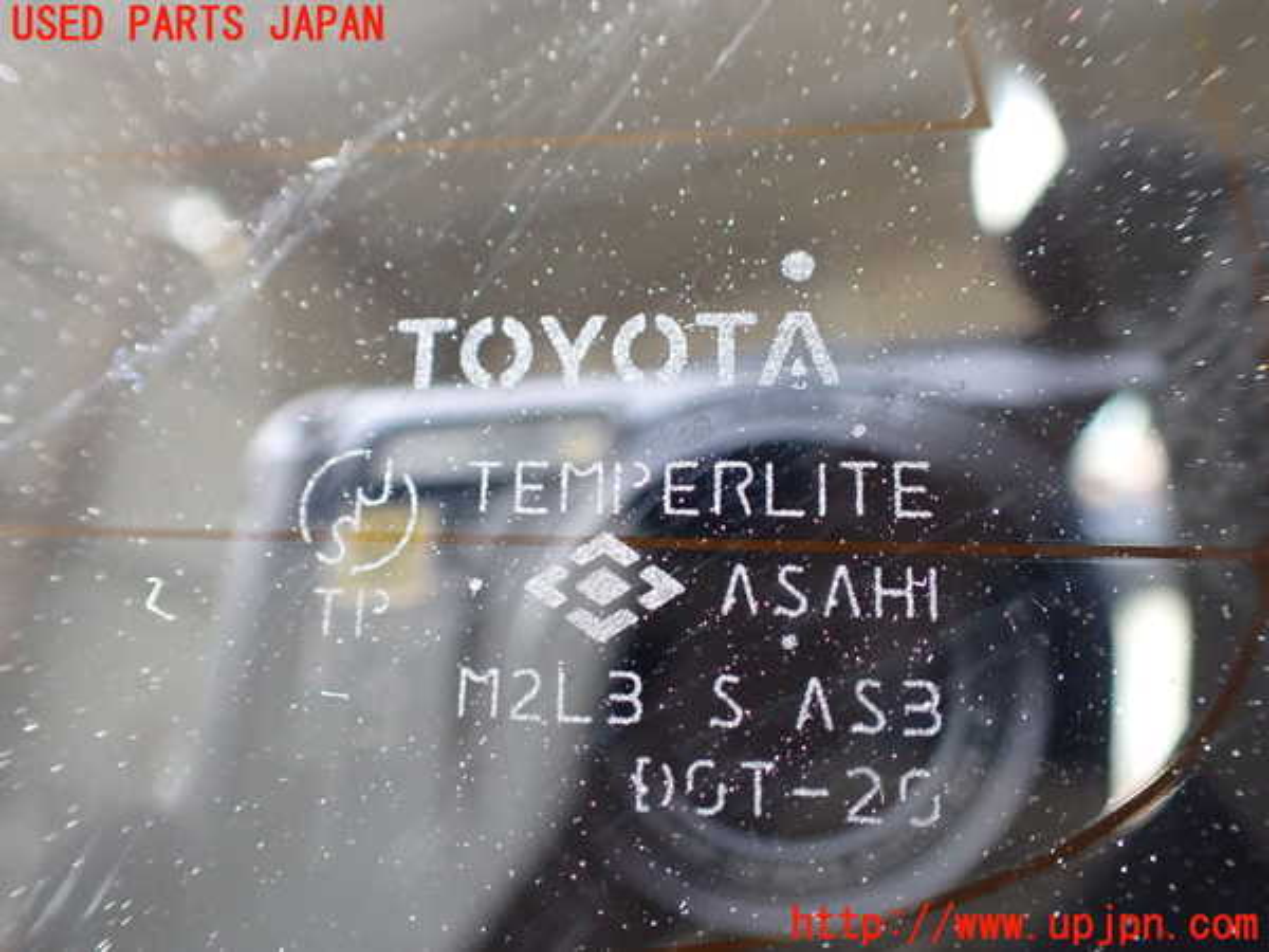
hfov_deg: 60.0
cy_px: 476
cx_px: 634
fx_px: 1100
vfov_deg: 46.8
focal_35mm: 30
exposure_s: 1/80
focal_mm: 5.4
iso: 800
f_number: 2.3
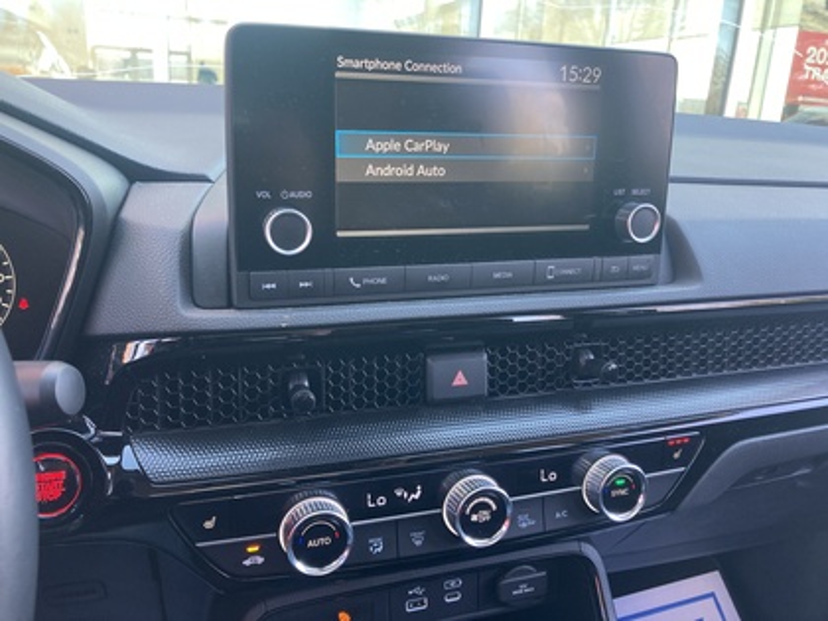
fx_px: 670
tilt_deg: -16.1
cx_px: 414
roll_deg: -3.9
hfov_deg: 63.4
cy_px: 310
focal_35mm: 28
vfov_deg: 49.7
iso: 50
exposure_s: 1/50
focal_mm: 3.99
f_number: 1.8
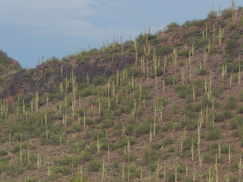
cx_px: 59
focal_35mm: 342
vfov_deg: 4.3
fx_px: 2401
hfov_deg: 5.8
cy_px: 101
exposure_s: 1/200
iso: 125
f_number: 5.3
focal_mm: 32.8
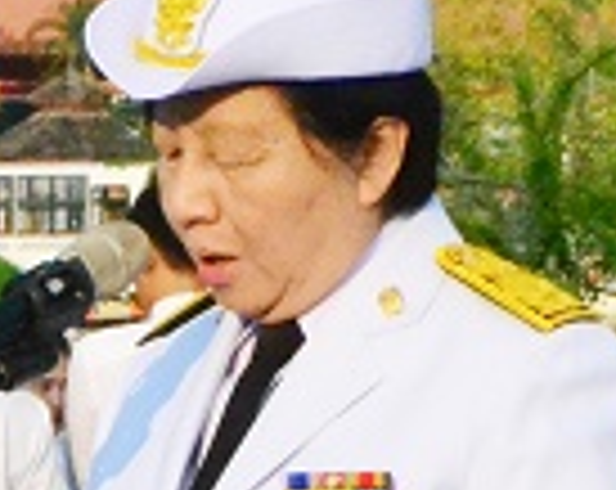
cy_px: 699
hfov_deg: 4.3
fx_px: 8236
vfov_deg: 3.4
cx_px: -121
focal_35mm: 453
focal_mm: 55
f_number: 20
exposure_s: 1/1600
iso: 6400
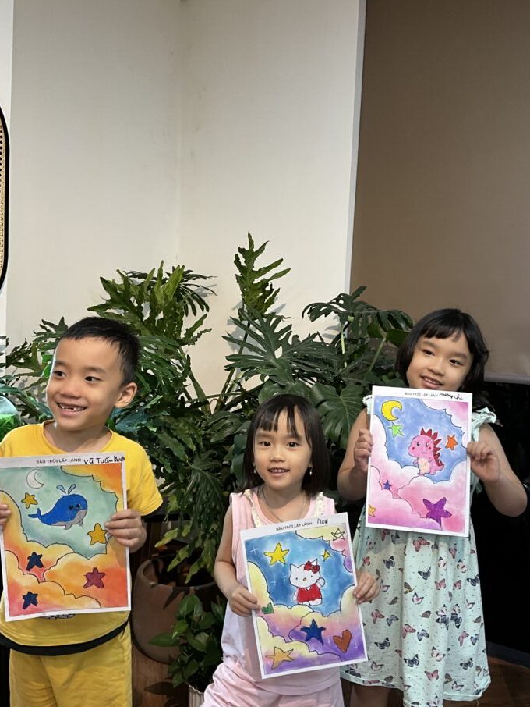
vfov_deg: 56.8
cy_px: 357
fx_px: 653
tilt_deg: -3.4
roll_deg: -2.6
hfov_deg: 44.2
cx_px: 261
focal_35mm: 32
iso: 50
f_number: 1.8
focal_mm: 3
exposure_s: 1/50
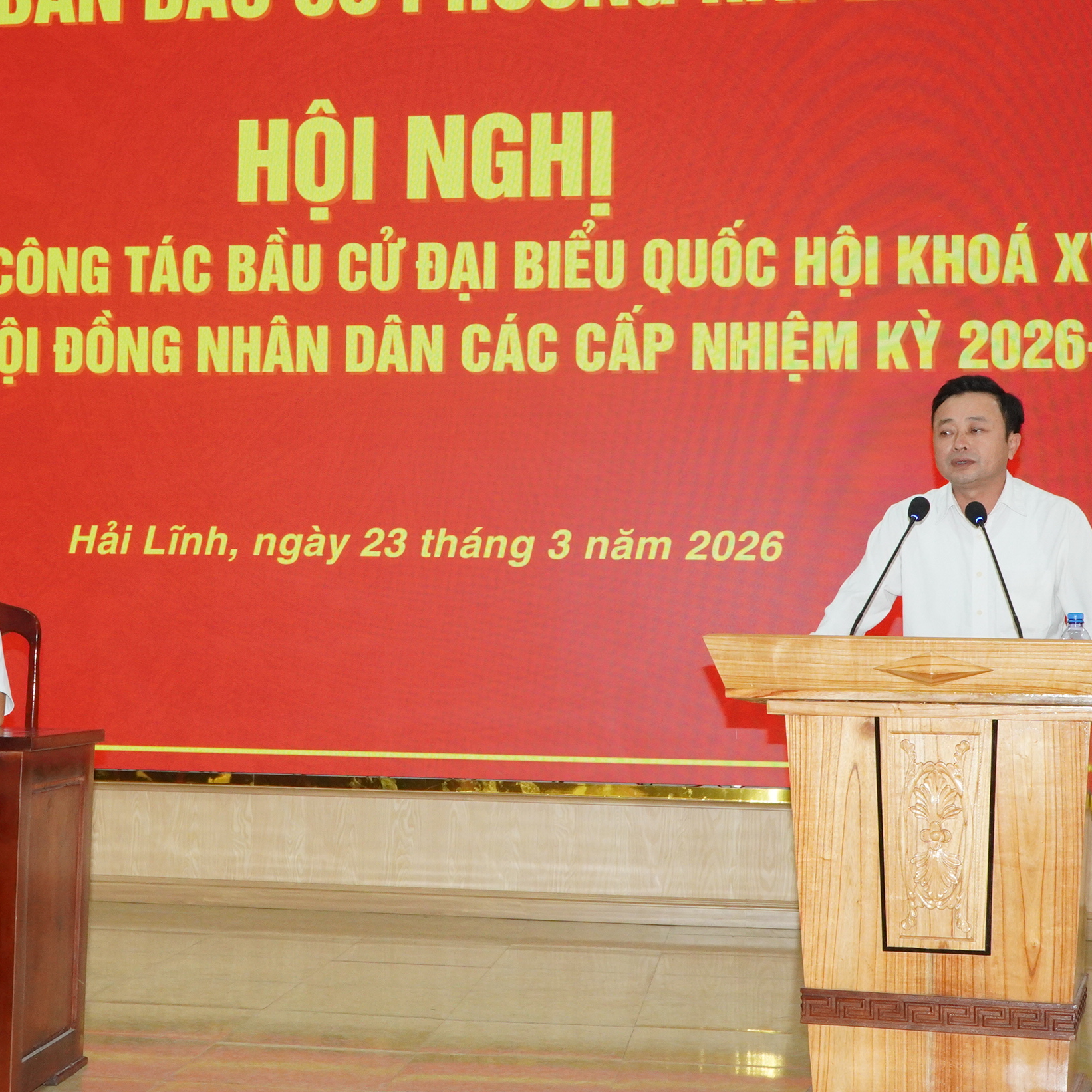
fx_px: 1999
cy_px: 521
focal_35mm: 56
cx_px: 364
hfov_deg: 30.3
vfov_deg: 30.6
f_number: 9
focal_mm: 24
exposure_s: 1/60
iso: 1600
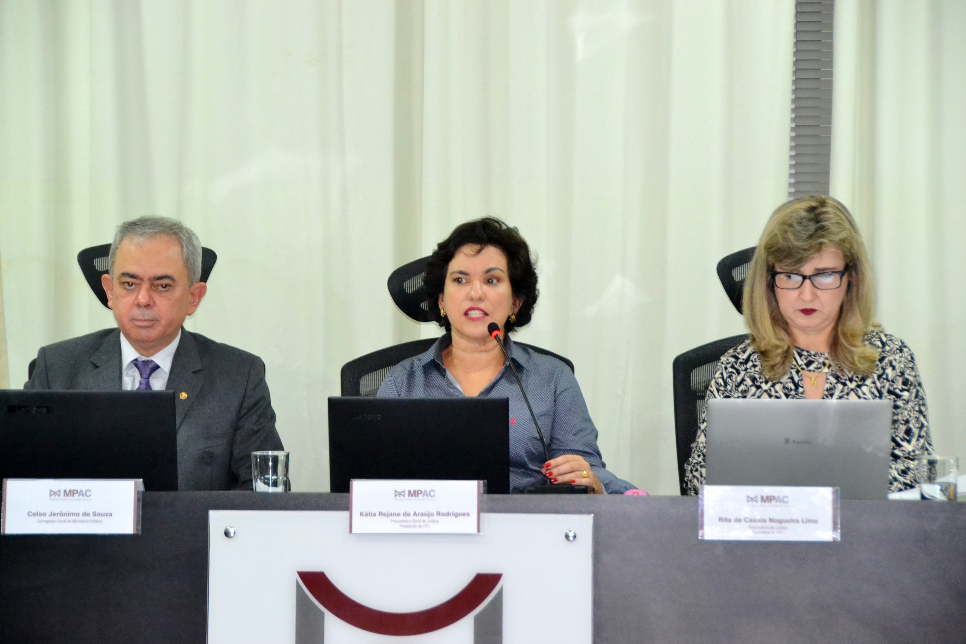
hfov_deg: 14.4
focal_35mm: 142
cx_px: 483
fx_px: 3823
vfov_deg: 9.6
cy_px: 322
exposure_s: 1/60
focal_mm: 95
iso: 2800
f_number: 5.3
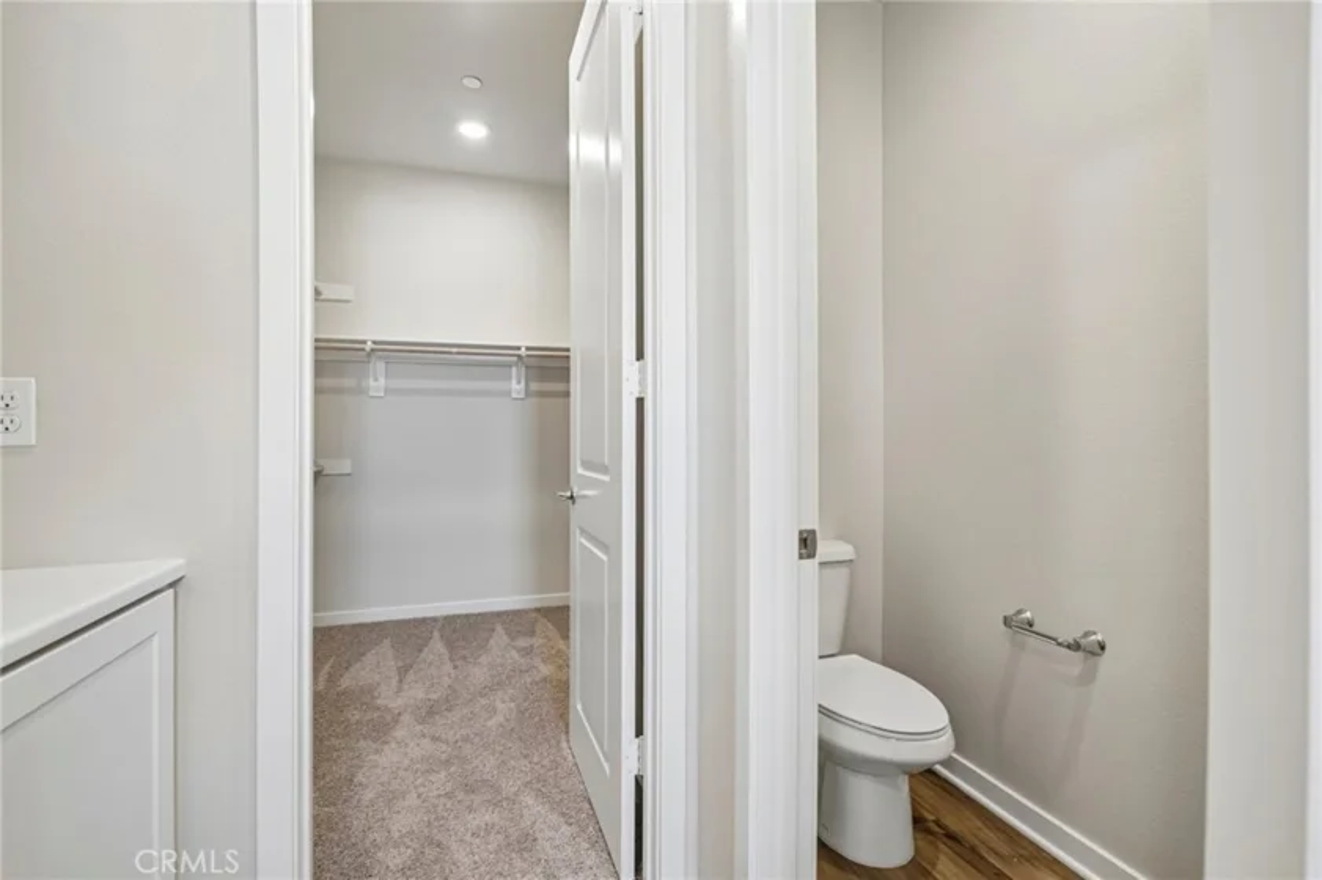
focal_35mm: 16
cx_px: 661
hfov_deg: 96.8
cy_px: 440
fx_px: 587
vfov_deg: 73.7
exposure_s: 1/20
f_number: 7.1
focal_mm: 16
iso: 400
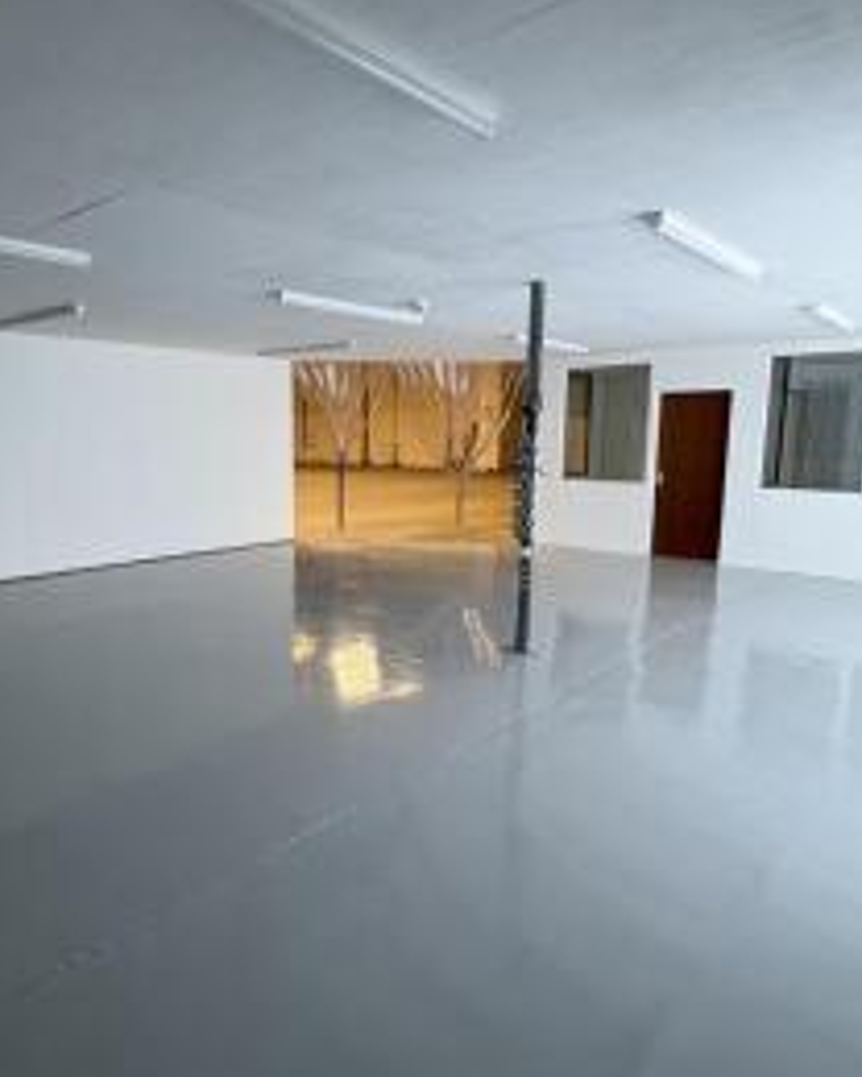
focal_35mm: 23
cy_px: 549
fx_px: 733
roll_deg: +0.4
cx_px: 340
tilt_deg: -7.9
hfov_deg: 60.3
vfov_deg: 72.6
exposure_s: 1/50
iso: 160
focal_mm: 2.22
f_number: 2.2
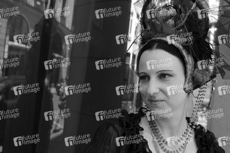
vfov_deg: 37.9
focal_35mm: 35
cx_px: 115
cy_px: 76
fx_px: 224
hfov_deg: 54.4
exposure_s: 1/100
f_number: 7.1
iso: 320
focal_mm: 35
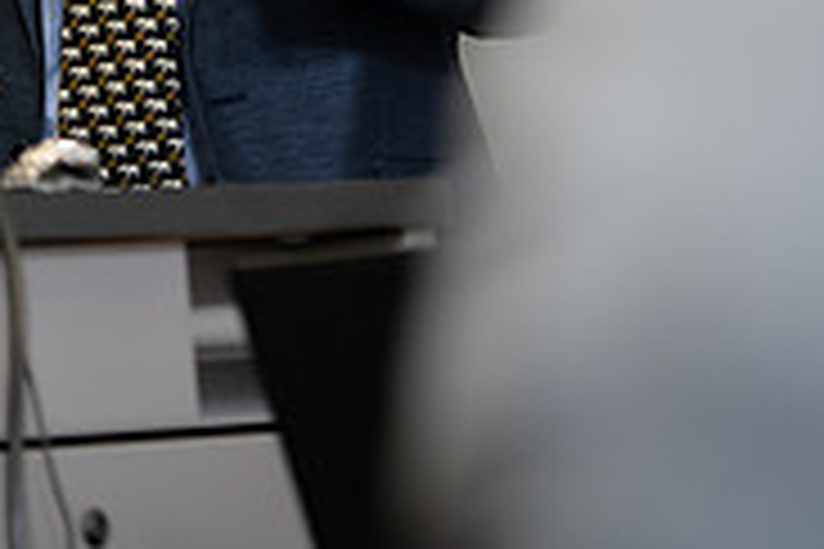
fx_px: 8422
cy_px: -254
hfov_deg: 5.6
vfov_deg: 3.7
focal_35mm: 368
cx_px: -54
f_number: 3.2
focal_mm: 116
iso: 640
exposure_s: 1/200
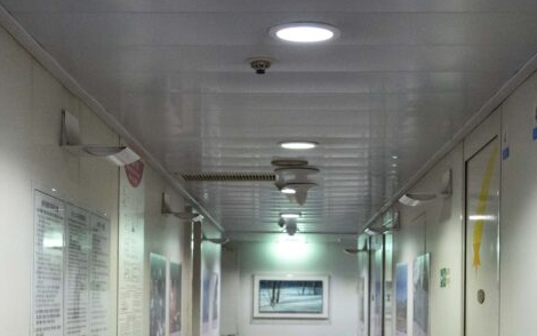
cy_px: 314
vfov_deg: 18.0
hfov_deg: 29.0
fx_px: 1039
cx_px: 271
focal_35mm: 71
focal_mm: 32
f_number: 4.5
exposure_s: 1/160
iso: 6400
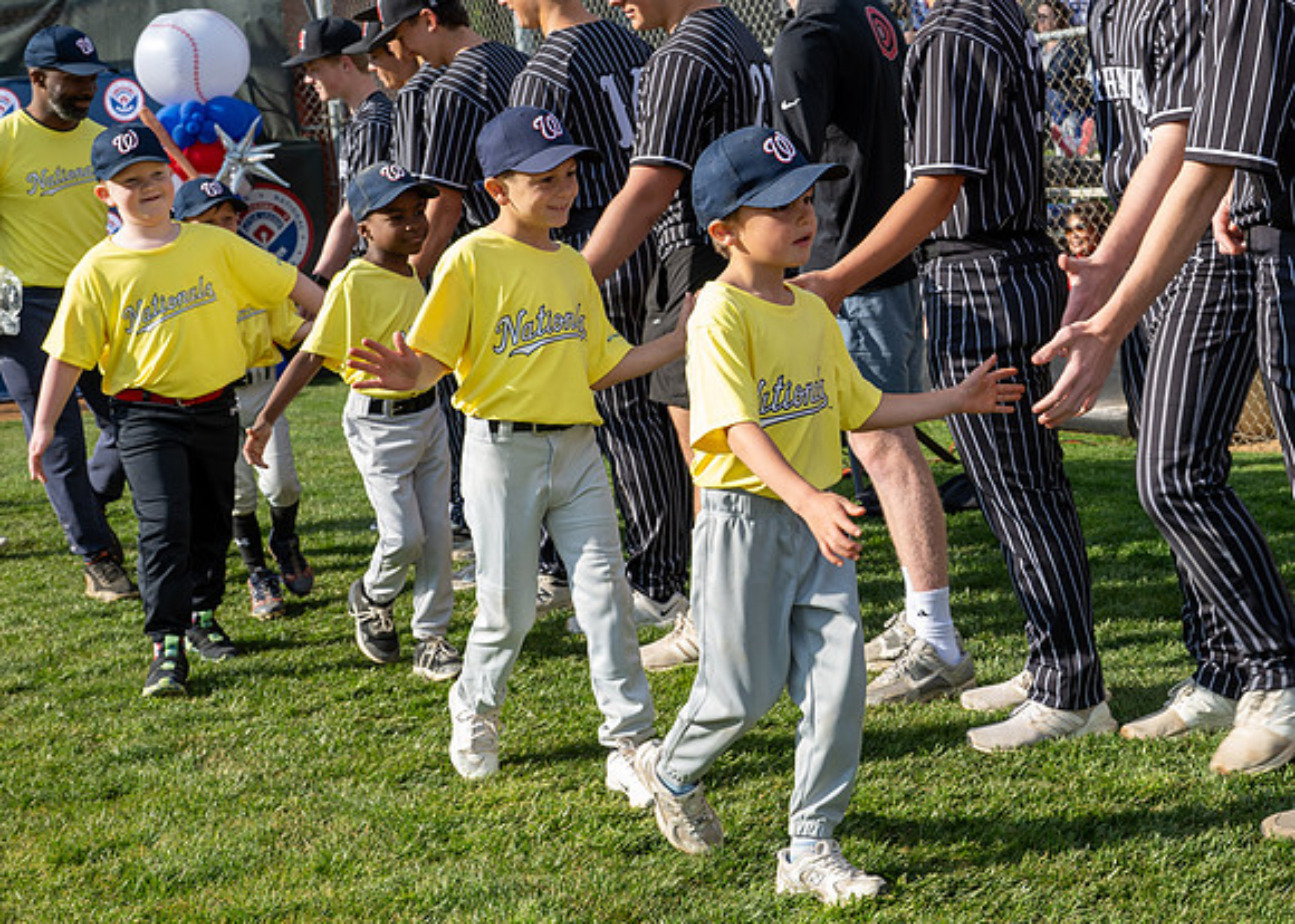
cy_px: 365
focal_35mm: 53
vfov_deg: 26.4
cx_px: 976
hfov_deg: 35.6
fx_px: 1965
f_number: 6.3
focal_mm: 36
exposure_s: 1/250
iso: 100
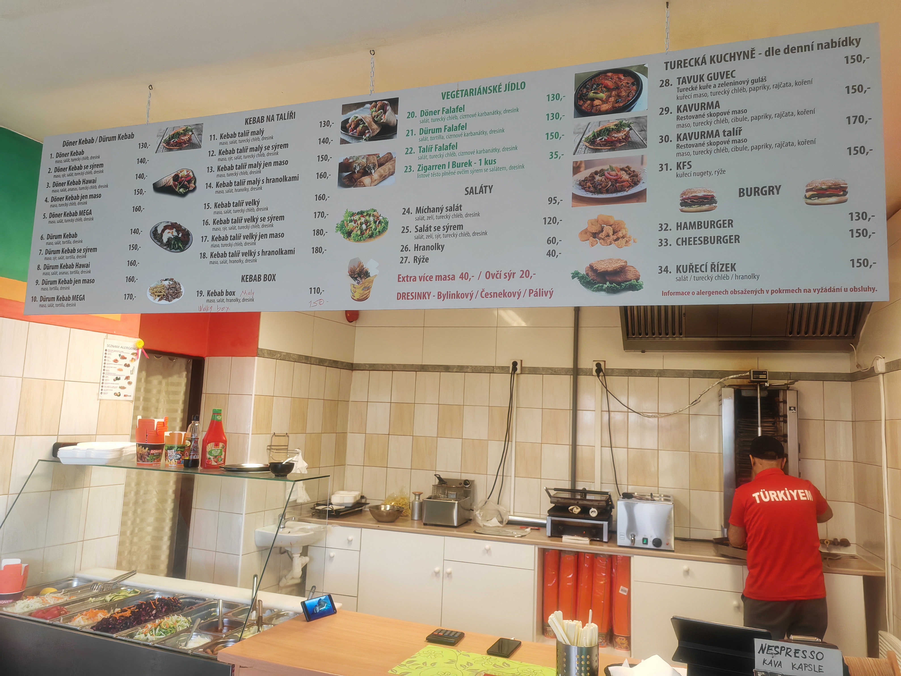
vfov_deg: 51.4
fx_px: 703
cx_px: 450
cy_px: 338
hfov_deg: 65.3
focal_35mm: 27
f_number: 1.6
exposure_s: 1/310
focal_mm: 7.62
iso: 1000
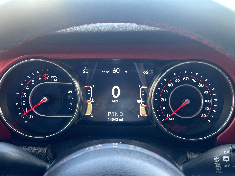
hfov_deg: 39.7
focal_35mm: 48
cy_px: 88
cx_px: 118
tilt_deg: -13.8
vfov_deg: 30.3
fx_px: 326
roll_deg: +0.3
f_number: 1.78
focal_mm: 6.86
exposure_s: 1/60
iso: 125
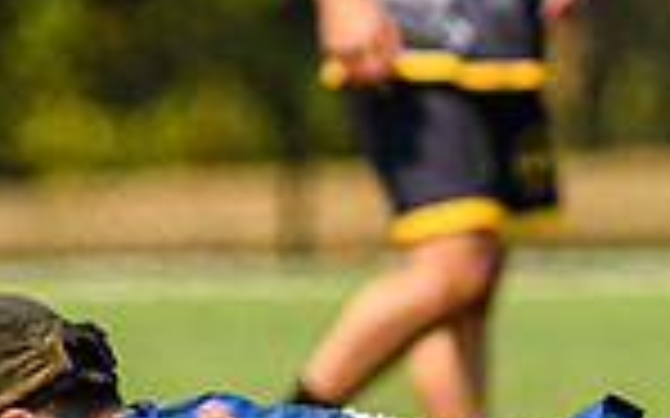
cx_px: 672
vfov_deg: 1.0
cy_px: 531
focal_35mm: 1309
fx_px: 23893
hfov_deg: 1.6
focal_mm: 200
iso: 100
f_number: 3.2
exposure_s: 1/1600
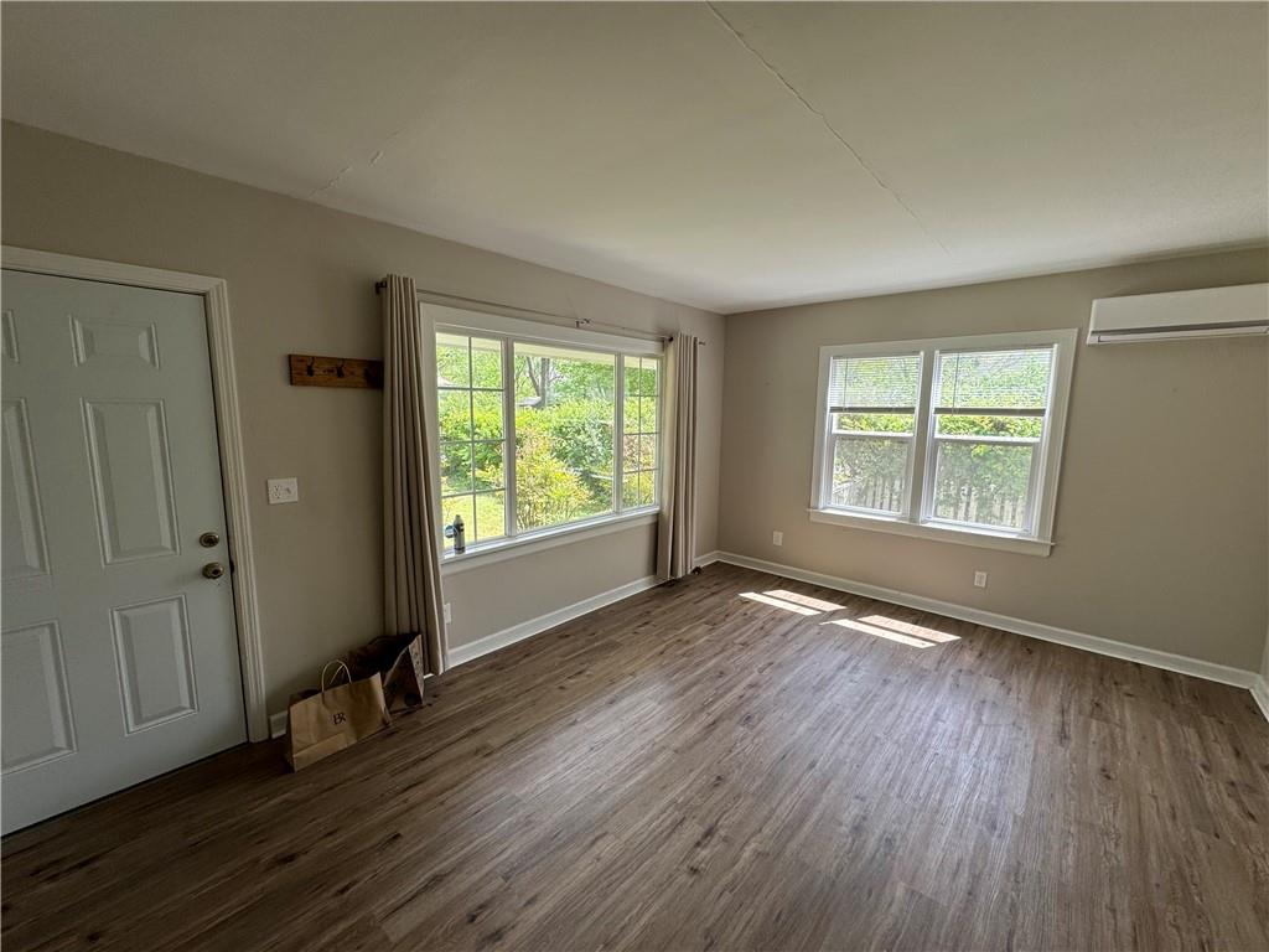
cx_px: 634
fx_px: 513
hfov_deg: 102.1
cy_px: 476
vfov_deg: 85.7
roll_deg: -1.4
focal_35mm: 14
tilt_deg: -7.5
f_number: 2.2
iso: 40
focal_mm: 2.22
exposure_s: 1/188
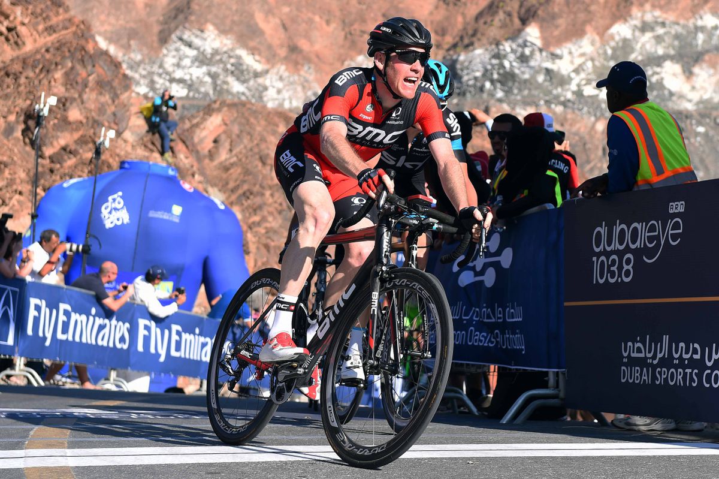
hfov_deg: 32.4
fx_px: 1238
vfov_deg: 21.9
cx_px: 360
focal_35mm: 62
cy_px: 240
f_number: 3.5
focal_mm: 62
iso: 320
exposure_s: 1/1600
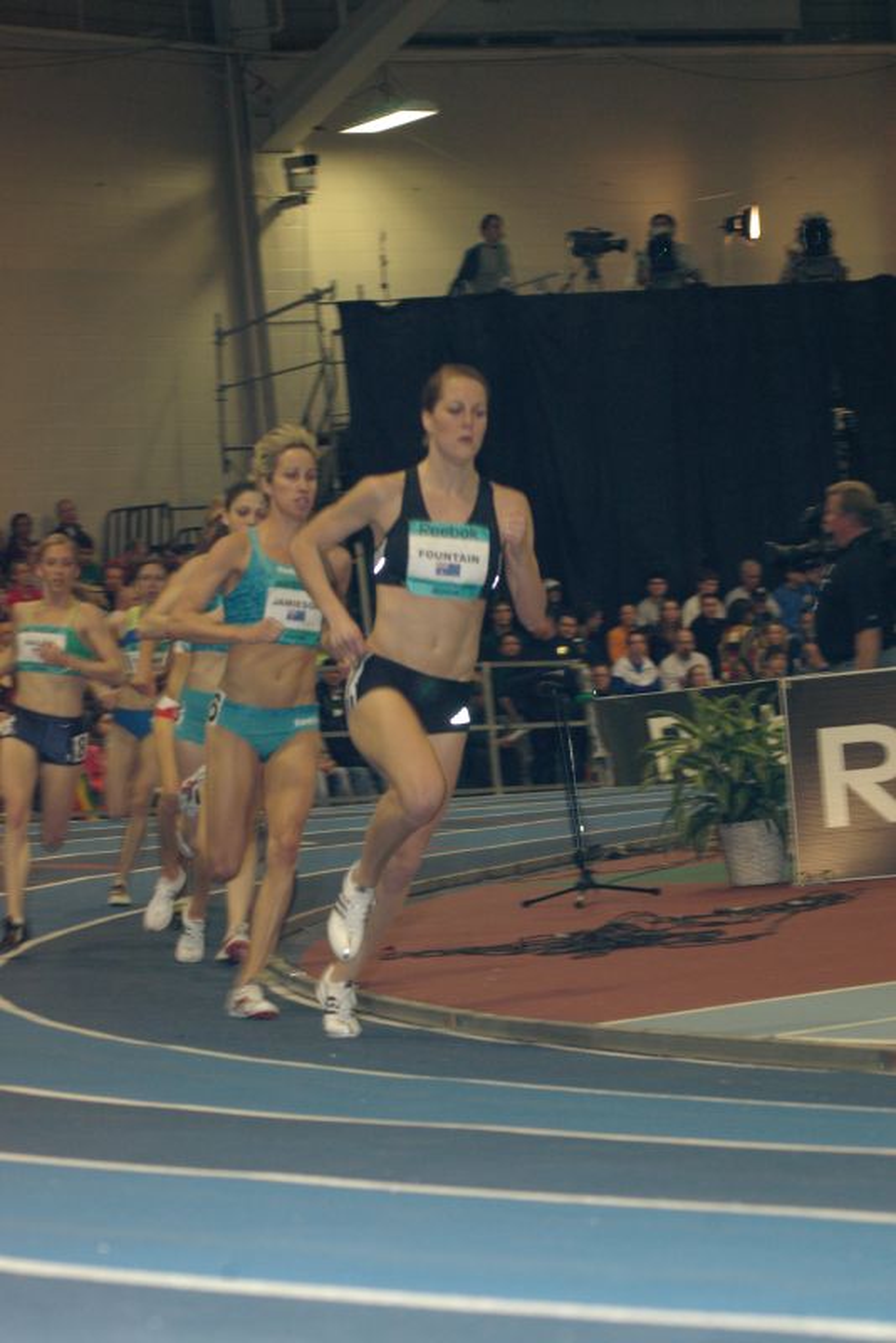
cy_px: 672
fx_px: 4476
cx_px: 448
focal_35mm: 120
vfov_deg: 17.1
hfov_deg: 11.4
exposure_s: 1/100
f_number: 5.6
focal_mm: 80
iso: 800
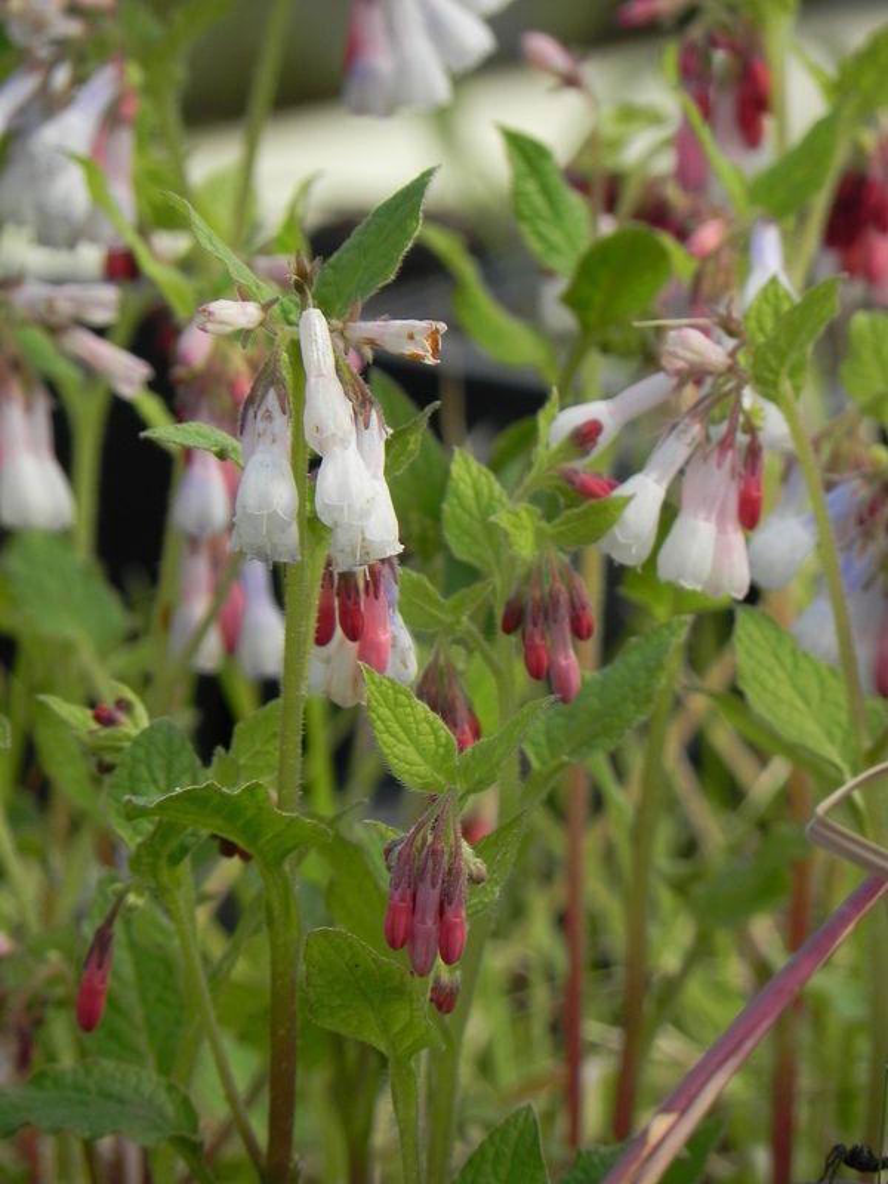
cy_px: 592
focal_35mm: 550
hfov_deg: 2.7
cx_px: 444
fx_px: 18812
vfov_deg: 3.6
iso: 160
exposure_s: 1/500
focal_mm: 97.8
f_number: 5
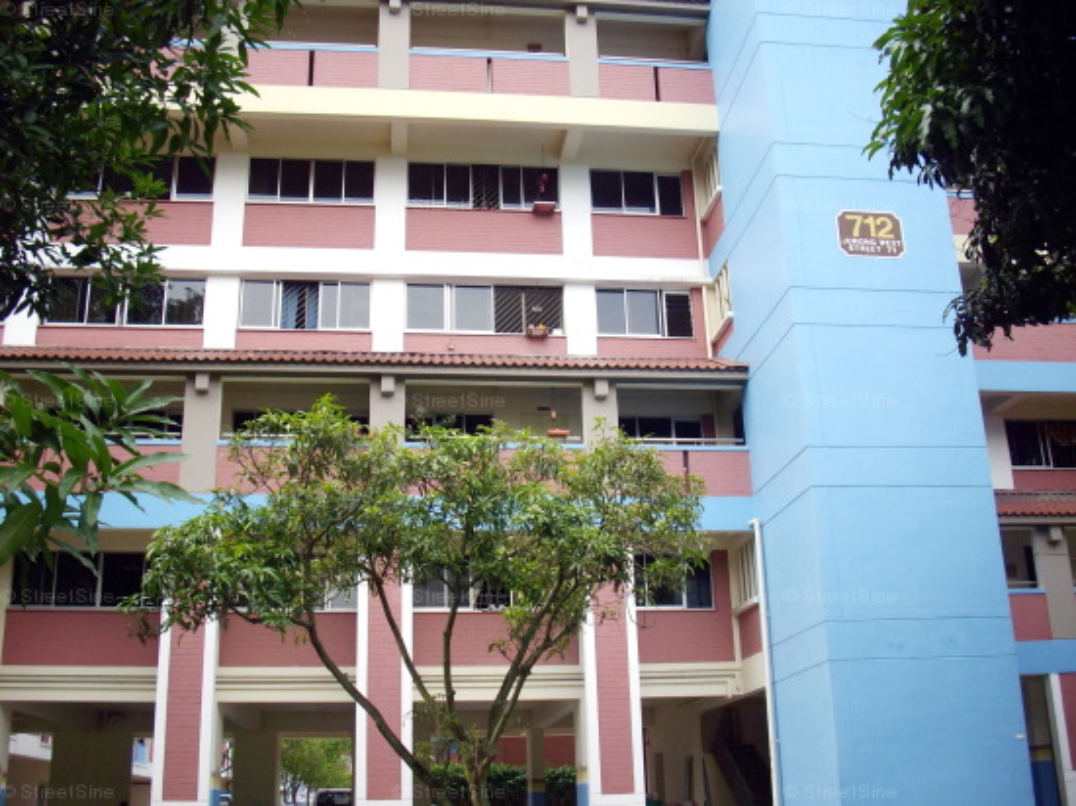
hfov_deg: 50.2
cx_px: 538
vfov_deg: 38.6
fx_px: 1150
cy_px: 403
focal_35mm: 37
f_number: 2.8
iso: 80
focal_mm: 6.2
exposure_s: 1/400
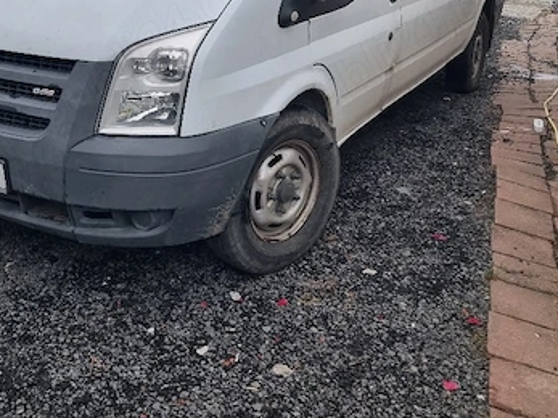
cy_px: 59
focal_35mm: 45
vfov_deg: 31.0
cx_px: 204
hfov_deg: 41.7
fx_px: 725
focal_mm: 5.4
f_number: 1.8
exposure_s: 1/50
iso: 160
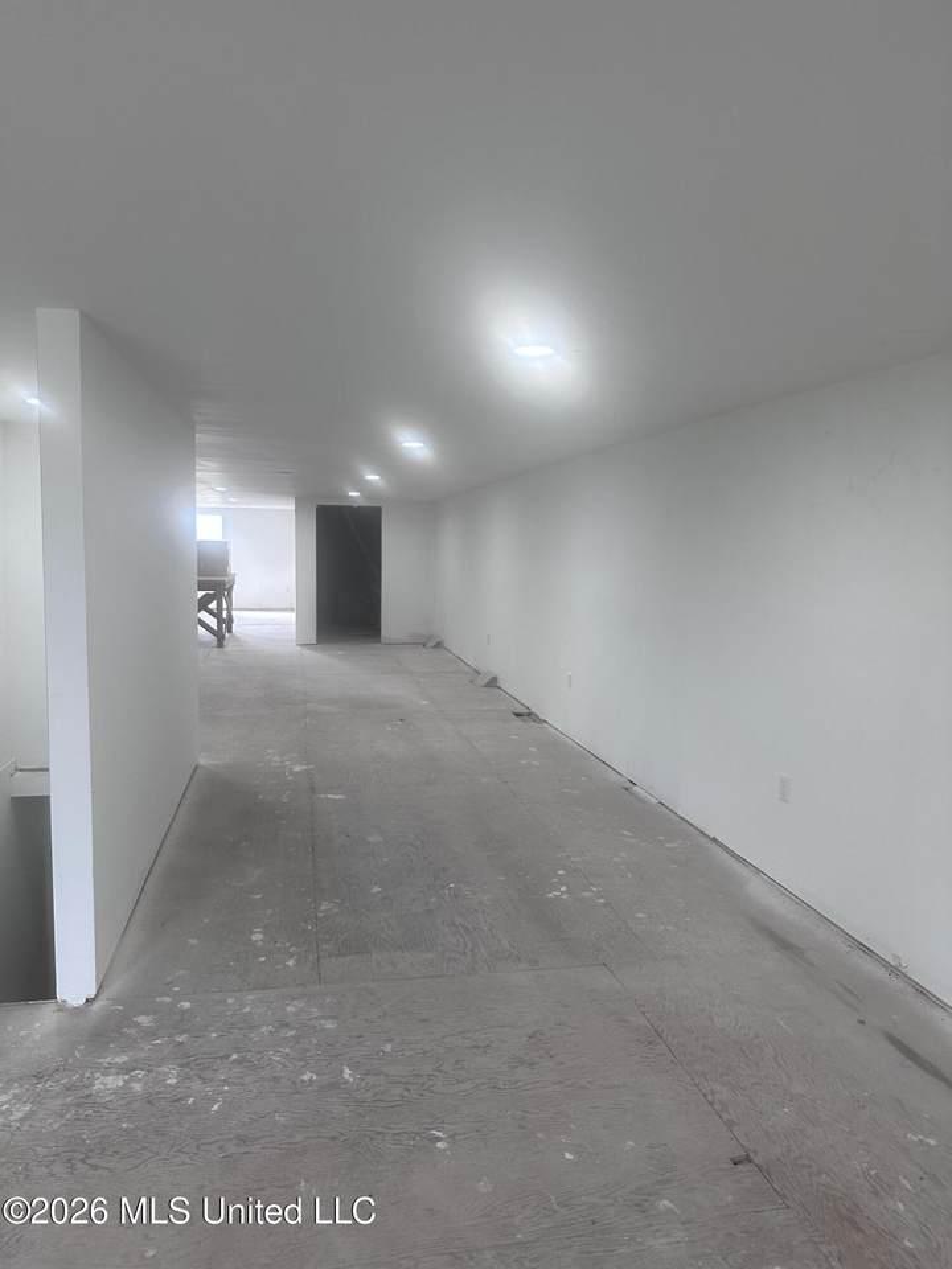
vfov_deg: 71.6
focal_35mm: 24
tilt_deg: -3.9
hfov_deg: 56.8
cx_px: 476
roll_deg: -2.8
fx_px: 880
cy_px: 634
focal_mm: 6.86
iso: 160
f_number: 1.78
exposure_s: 1/120
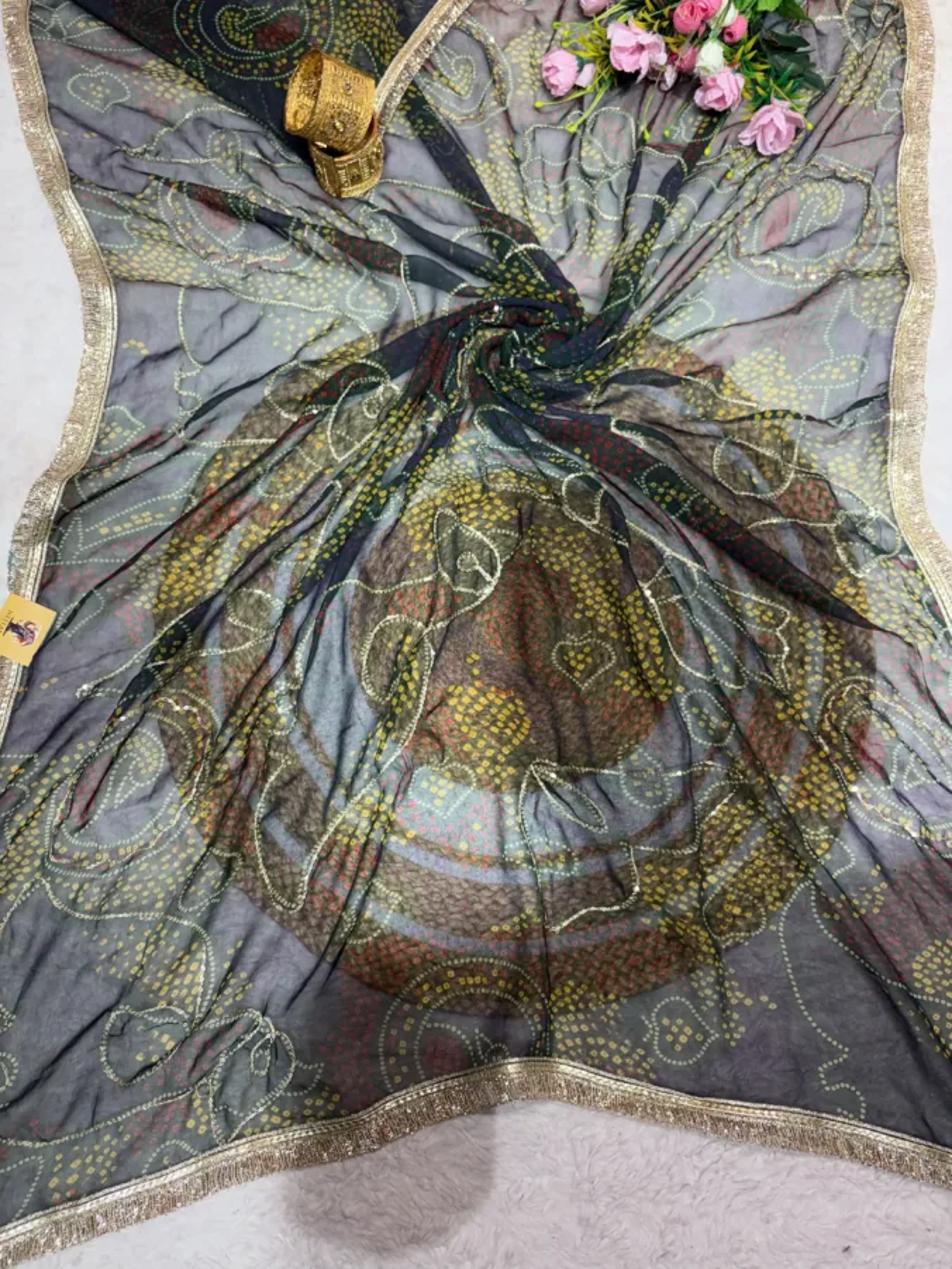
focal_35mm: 26
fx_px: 953
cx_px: 476
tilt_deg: -75.8
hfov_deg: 53.1
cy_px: 634
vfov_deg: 67.3
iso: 50
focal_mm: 5.96
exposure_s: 1/100
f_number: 1.6
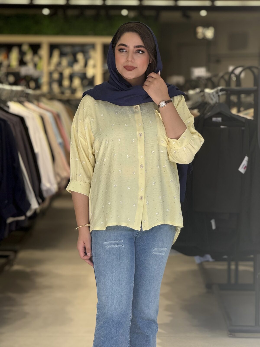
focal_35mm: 120
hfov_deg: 12.3
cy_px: 174
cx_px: 130
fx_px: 1202
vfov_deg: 16.4
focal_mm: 15.66
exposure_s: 1/202
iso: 64
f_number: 2.8
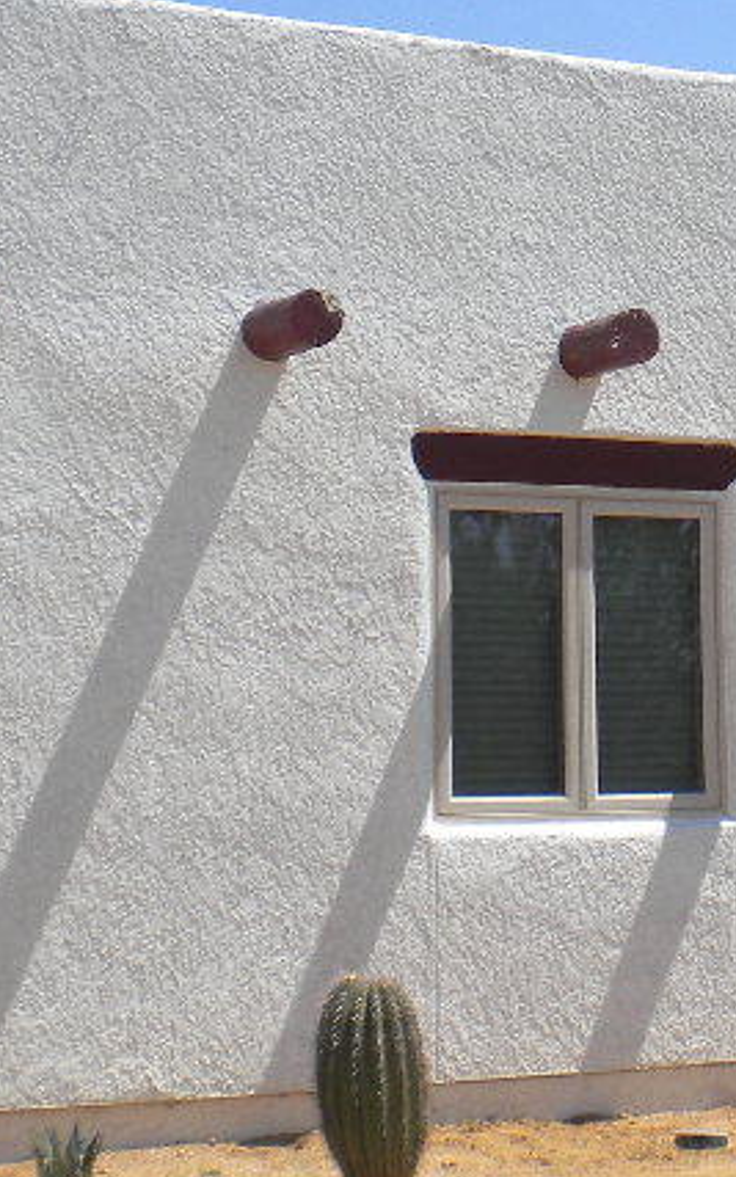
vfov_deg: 23.2
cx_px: 808
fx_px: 2855
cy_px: 413
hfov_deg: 14.4
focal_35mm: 89
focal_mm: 6.3
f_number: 4.6
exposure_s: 1/683
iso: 80
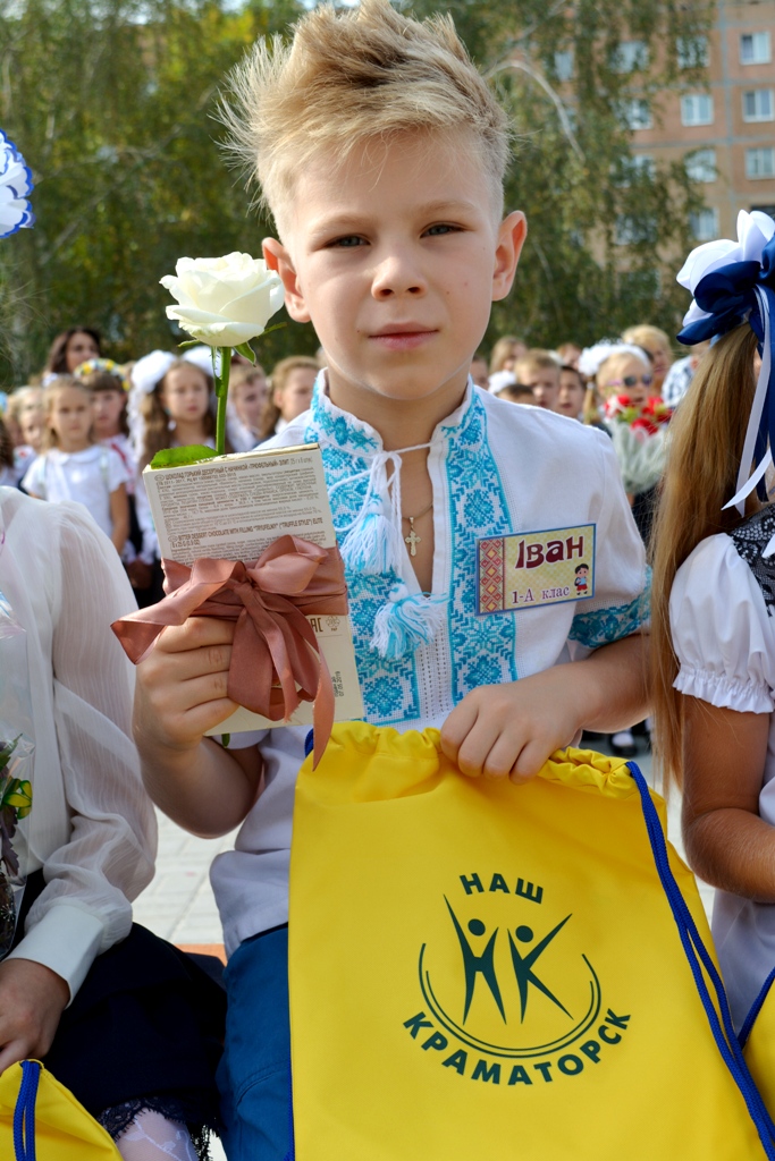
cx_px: 388
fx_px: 1501
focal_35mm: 46
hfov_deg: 29.0
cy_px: 580
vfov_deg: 42.3
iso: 160
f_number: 8
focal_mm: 31
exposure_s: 1/250
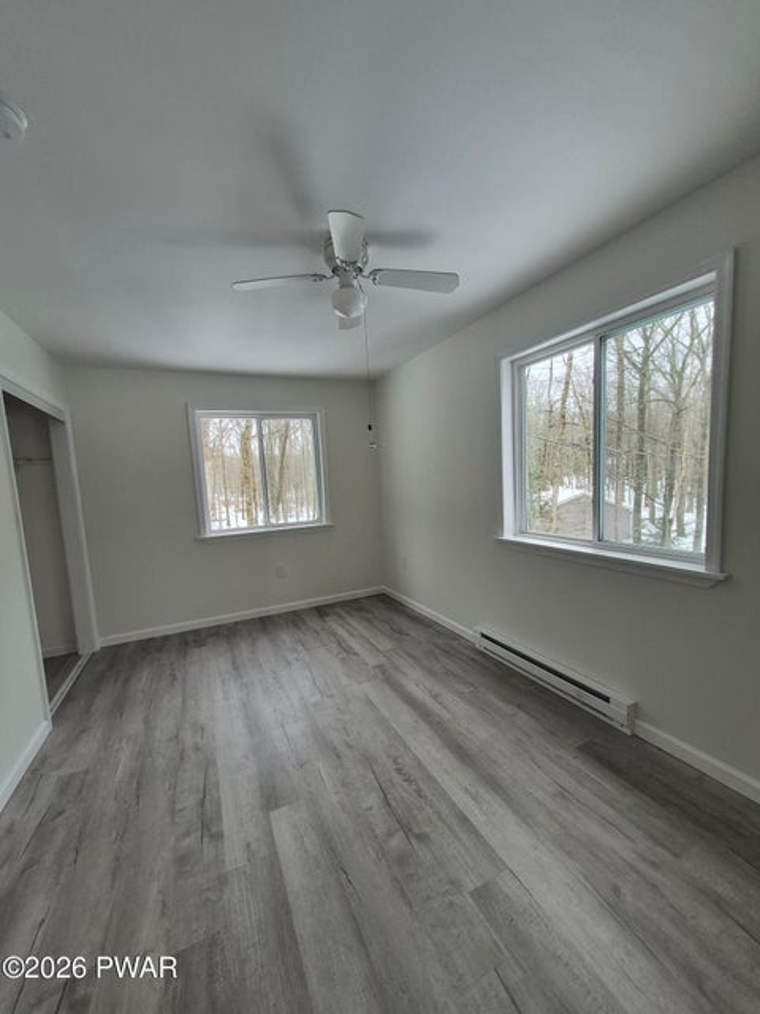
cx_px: 380
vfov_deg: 106.2
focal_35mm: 13
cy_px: 507
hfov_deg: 89.9
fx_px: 381
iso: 160
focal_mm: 1.74
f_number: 2.2
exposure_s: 1/60
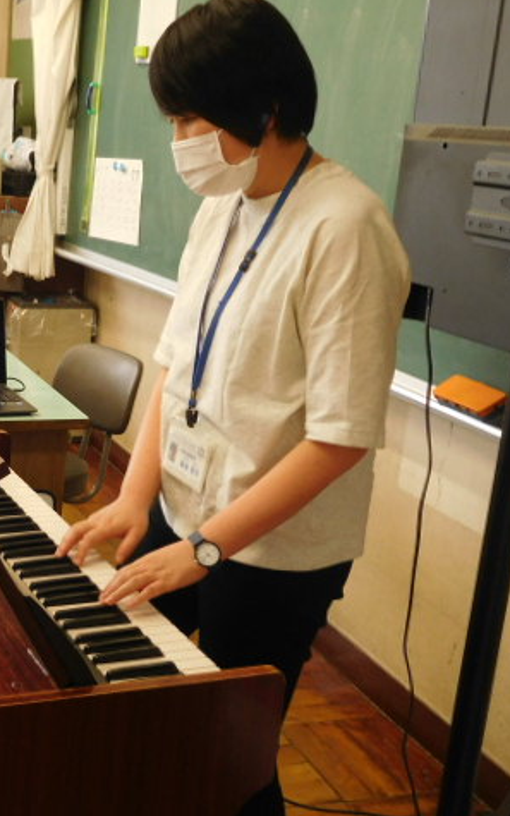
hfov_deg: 24.6
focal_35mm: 50
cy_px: 405
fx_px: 1112
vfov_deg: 40.3
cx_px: -3
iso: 250
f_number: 3.8
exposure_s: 1/30
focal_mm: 6.2
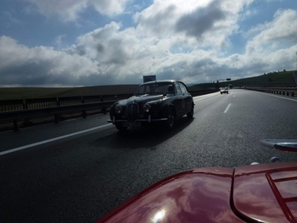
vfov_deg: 56.8
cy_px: 112
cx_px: 148
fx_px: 206
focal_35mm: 24
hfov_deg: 71.6
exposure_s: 1/2000
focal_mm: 4.3
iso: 160
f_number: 6.3
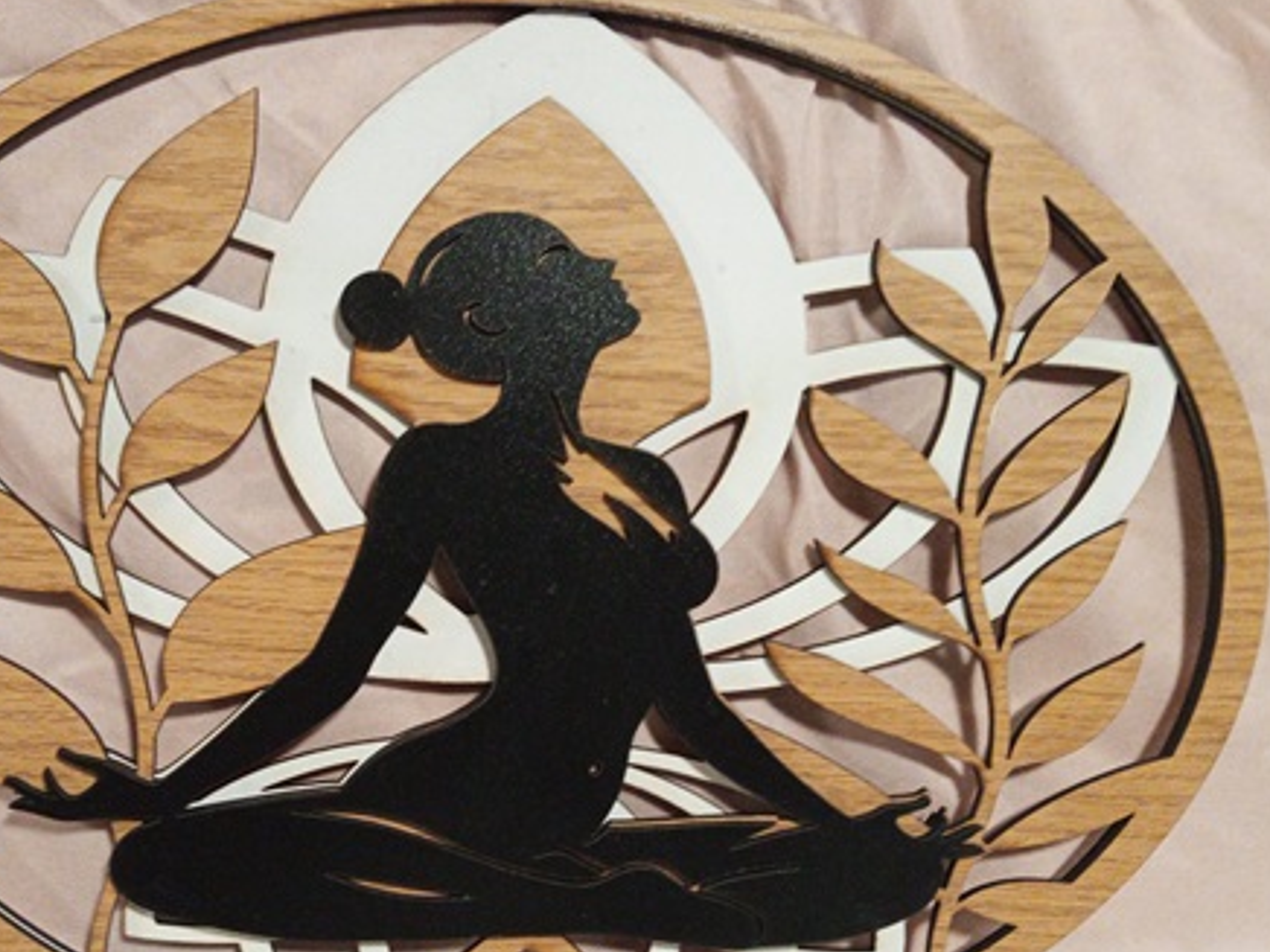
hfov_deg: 48.5
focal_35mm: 38
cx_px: 481
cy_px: 585
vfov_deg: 37.5
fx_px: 1394
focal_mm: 3.98
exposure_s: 1/33
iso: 1000
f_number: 1.8
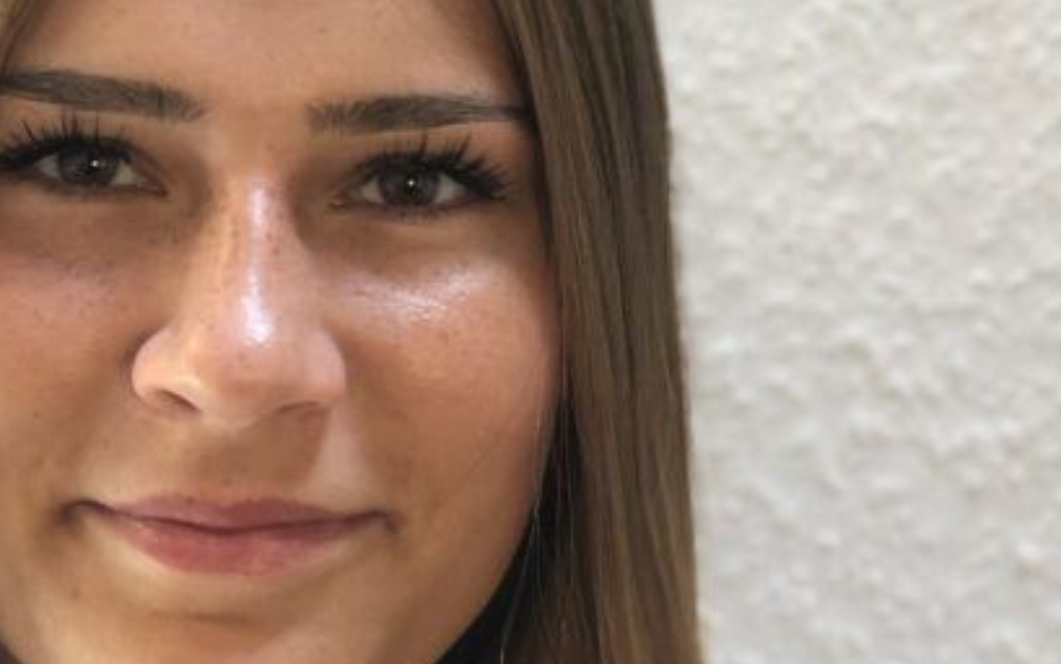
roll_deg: -2.9
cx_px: 324
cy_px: 617
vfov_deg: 9.5
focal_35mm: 138
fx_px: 3992
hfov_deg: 15.1
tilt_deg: -6.1
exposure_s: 1/50
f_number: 2.4
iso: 64
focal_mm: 6
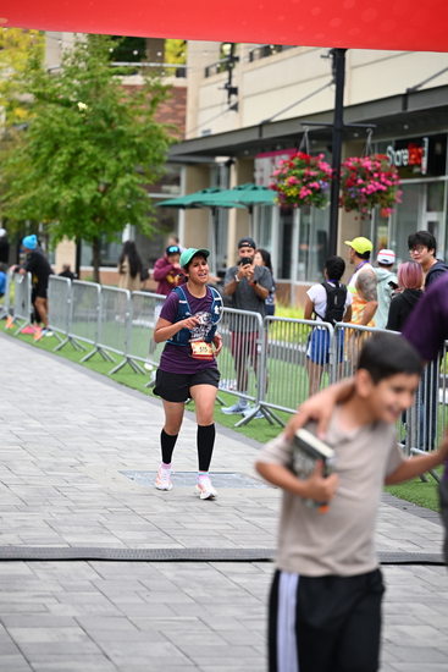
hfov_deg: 13.3
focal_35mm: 103
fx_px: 1921
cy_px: 336
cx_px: 224
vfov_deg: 19.8
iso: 640
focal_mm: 103
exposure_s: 1/2000
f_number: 2.8
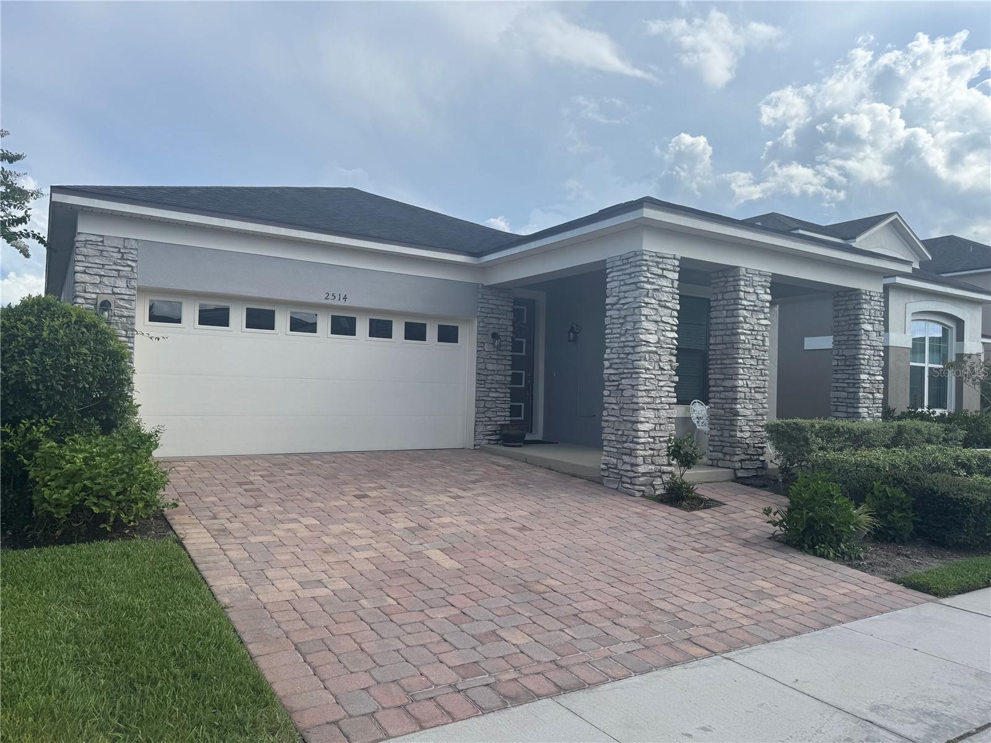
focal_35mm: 24
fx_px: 687
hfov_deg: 71.6
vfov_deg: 56.8
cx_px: 496
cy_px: 372
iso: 80
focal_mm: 6.76
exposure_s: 1/4950
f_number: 1.78
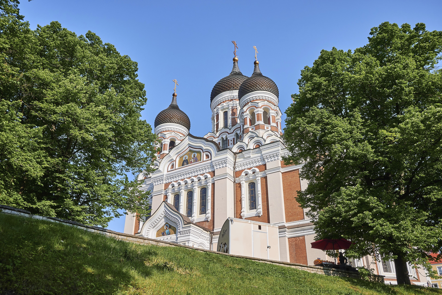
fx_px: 378
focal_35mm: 31
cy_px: 148
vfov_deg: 42.6
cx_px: 221
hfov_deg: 60.7
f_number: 10
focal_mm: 20.5
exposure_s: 1/250
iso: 100
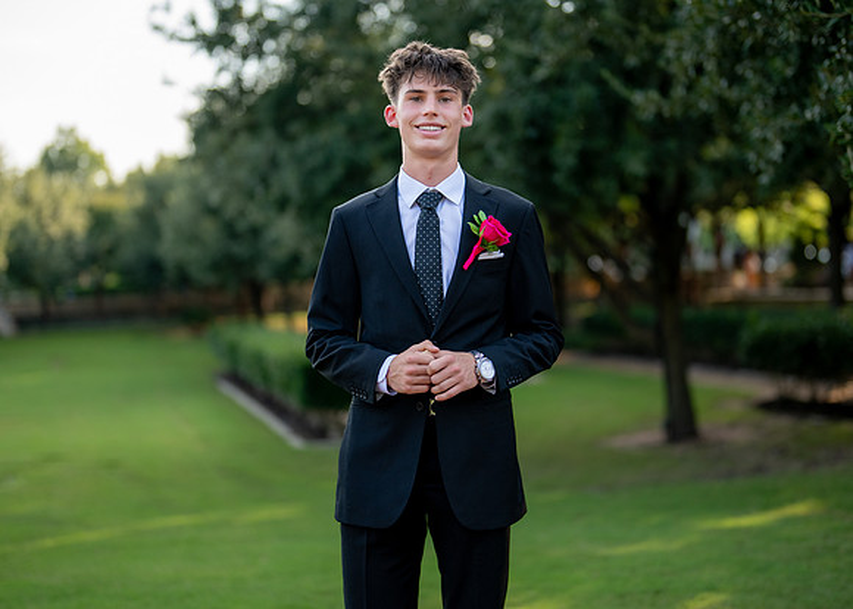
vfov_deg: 23.2
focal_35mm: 61
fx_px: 1485
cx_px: 454
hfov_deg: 32.0
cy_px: 270
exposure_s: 1/2000
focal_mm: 50
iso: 200
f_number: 1.2
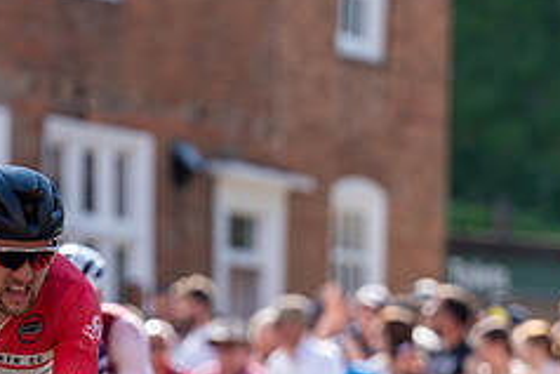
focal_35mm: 434
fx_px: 6755
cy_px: 403
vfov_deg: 3.2
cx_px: 28
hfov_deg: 4.7
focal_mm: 178
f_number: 3.5
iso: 200
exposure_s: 1/1000
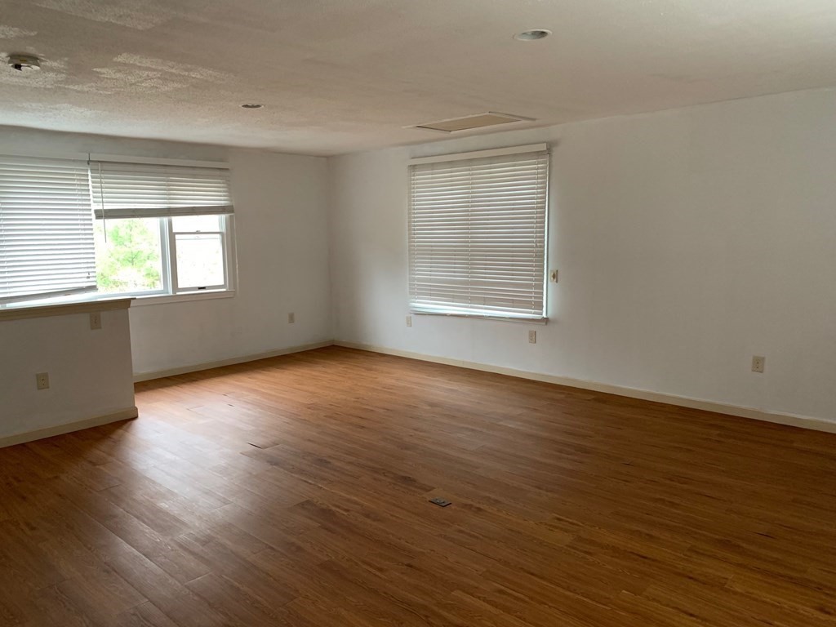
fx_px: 628
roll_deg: +1.1
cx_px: 418
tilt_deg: -6.8
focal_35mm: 26
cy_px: 314
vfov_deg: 53.1
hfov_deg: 67.3
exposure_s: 1/60
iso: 250
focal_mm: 4.25
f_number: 1.8
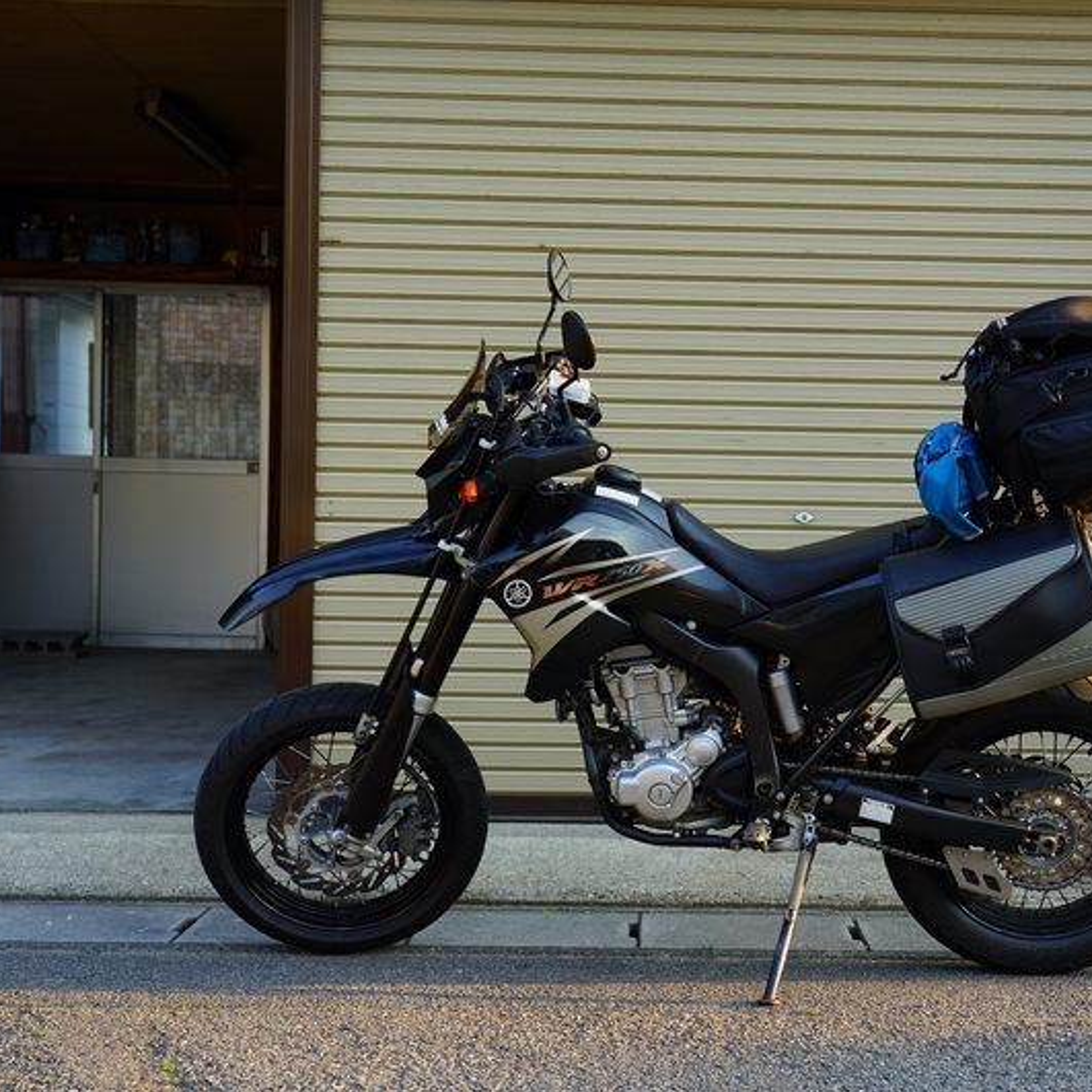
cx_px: 707
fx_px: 1785
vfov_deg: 34.0
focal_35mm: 50
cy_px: 547
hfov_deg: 33.8
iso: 100
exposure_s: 1/60
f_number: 4.5
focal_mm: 39
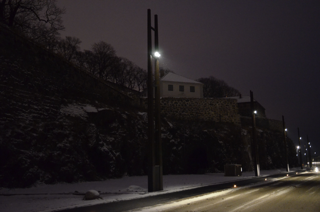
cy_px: 106
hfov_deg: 51.4
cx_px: 160
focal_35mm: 38
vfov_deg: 35.3
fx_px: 333
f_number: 4
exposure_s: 1/15
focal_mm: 25
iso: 4000
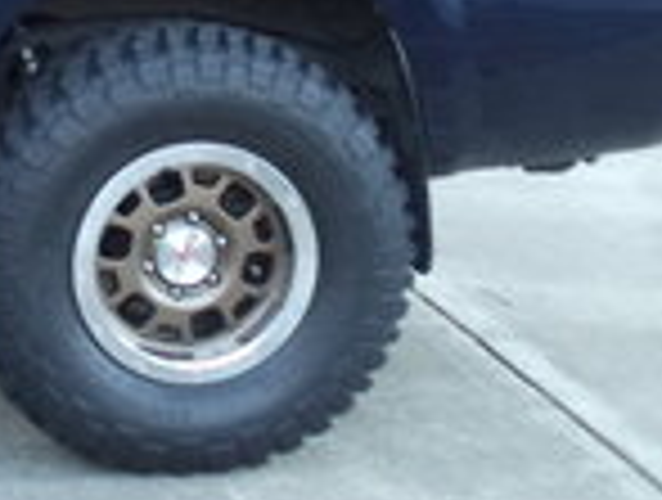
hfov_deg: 10.4
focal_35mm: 179
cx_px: -509
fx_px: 3432
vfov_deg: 8.1
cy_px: -293
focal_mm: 6
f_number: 3.5
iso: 200
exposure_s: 1/30
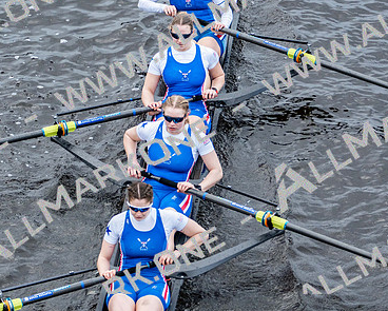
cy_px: 113
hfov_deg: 5.5
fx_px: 4011
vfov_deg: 4.4
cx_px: 185
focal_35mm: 349
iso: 1600
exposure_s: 1/1250
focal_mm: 236
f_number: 5.6
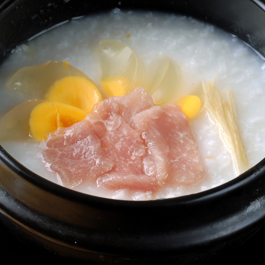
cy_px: 138
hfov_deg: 11.6
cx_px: 82
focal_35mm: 151
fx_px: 1308
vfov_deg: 11.6
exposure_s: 1/200
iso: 100
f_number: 8
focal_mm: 60
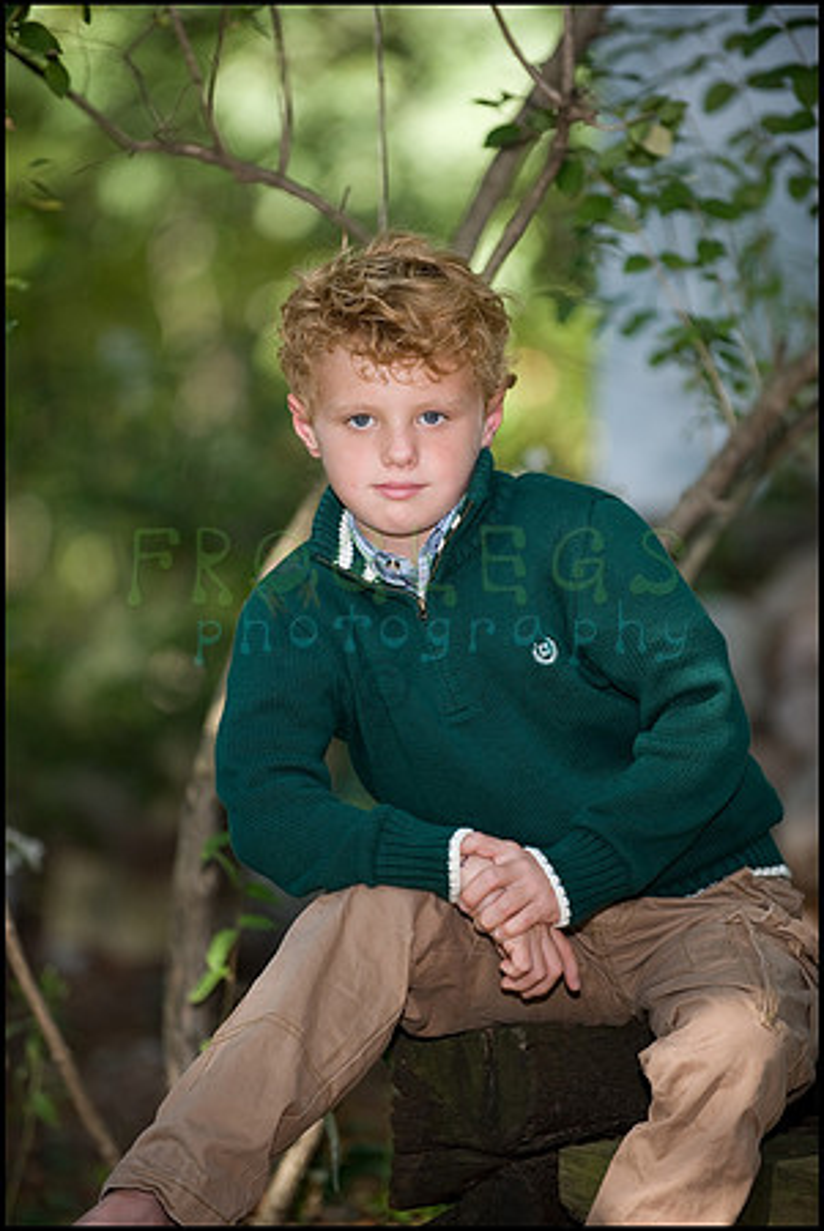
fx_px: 6165
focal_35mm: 180
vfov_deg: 11.4
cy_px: 616
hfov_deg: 7.6
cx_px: 412
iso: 160
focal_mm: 180
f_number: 2.8
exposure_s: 1/200
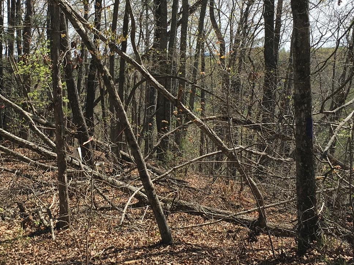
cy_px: 100
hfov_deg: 31.4
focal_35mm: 61
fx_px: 624
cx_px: 118
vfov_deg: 24.0
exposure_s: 1/1026
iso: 25
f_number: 2.2
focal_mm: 4.15
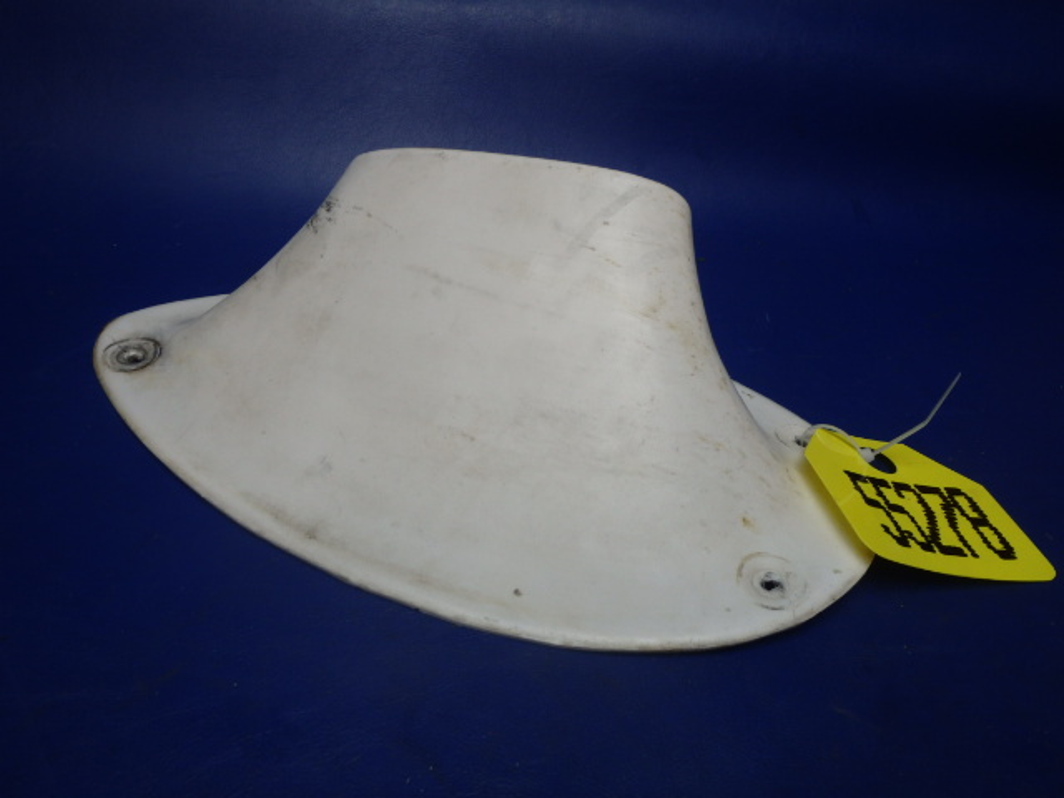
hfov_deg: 63.4
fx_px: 861
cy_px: 399
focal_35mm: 28
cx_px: 532
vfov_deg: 49.7
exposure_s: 1/60
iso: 160
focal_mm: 5
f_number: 3.9
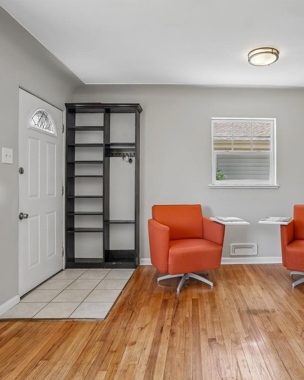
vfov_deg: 72.6
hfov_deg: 59.4
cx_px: 205
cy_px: 186
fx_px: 259
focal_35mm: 23
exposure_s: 1/30
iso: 400
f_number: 8
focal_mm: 10
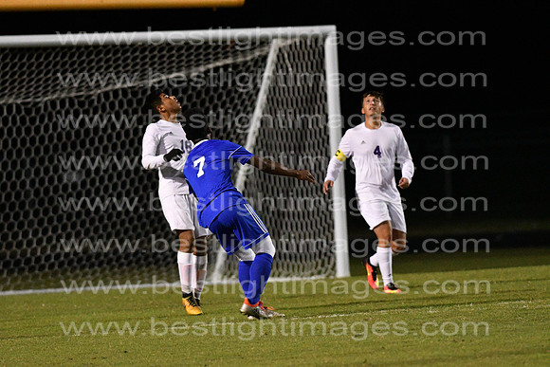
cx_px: 275
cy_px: 184
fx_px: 6876
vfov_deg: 3.1
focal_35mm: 450
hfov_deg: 4.6
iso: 10000
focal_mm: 300
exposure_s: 1/800
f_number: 3.5
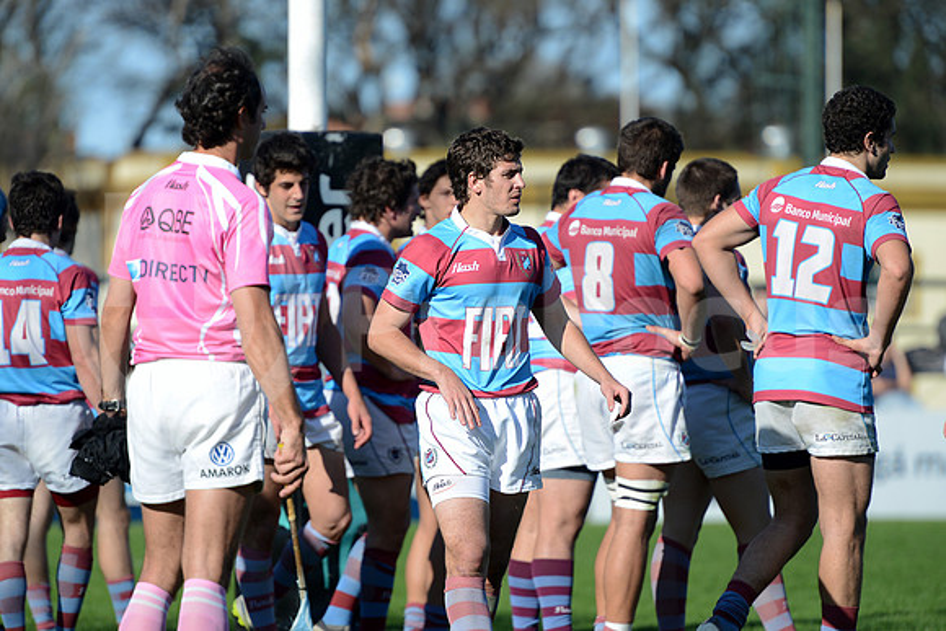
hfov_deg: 7.6
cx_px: 473
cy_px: 316
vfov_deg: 5.1
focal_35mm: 270
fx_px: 7096
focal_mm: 270
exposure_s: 1/2000
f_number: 4
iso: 320
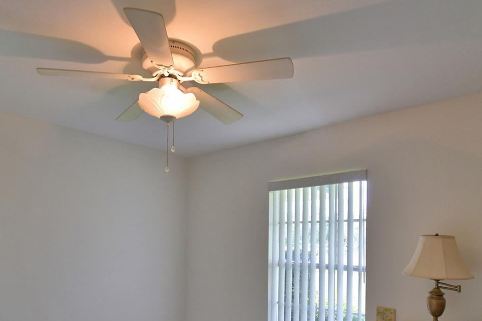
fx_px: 335
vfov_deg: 49.6
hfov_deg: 71.0
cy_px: 233
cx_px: 200
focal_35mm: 25
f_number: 4.5
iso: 280
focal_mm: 10
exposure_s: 1/125
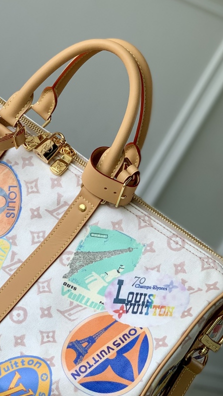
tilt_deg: -17.7
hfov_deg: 11.6
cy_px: 164
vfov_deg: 20.7
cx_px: -4
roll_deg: -29.1
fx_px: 1082
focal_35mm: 103
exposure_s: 1/347
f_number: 2.4
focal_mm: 6
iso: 16
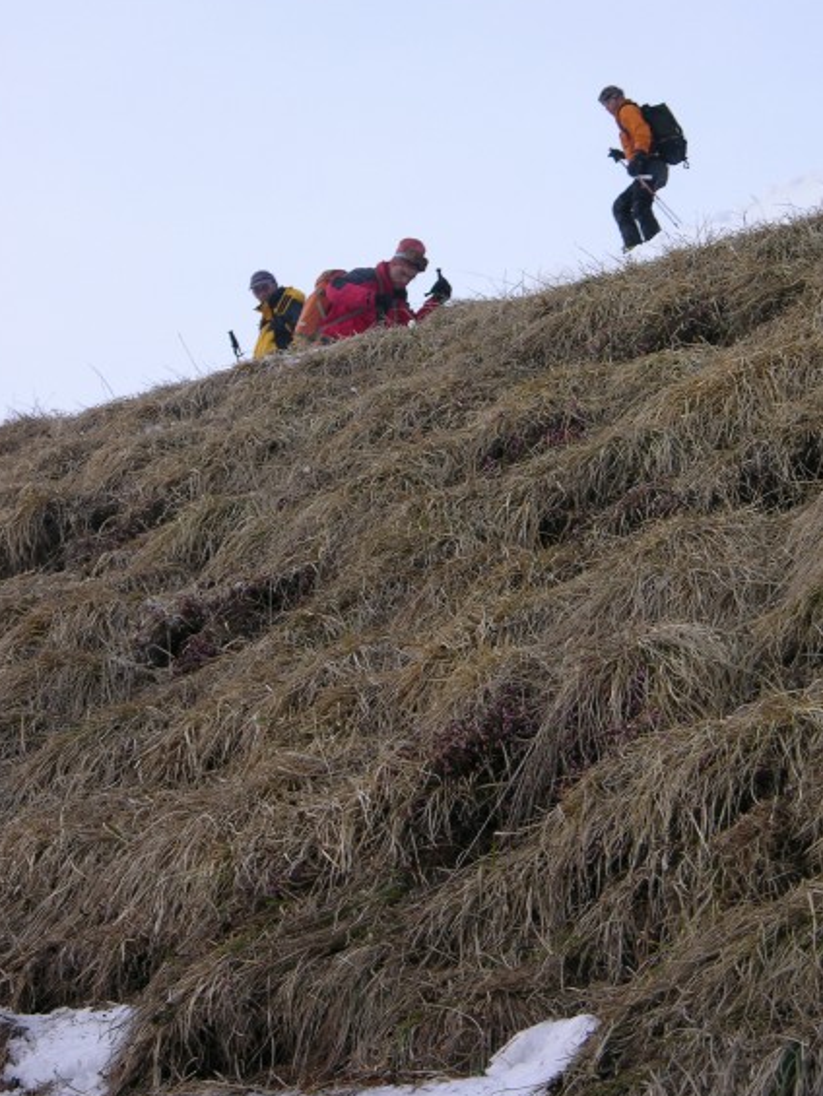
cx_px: 545
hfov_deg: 10.9
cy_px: 438
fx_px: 4310
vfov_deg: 14.5
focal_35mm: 136
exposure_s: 1/117
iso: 50
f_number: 3.6
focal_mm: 25.4
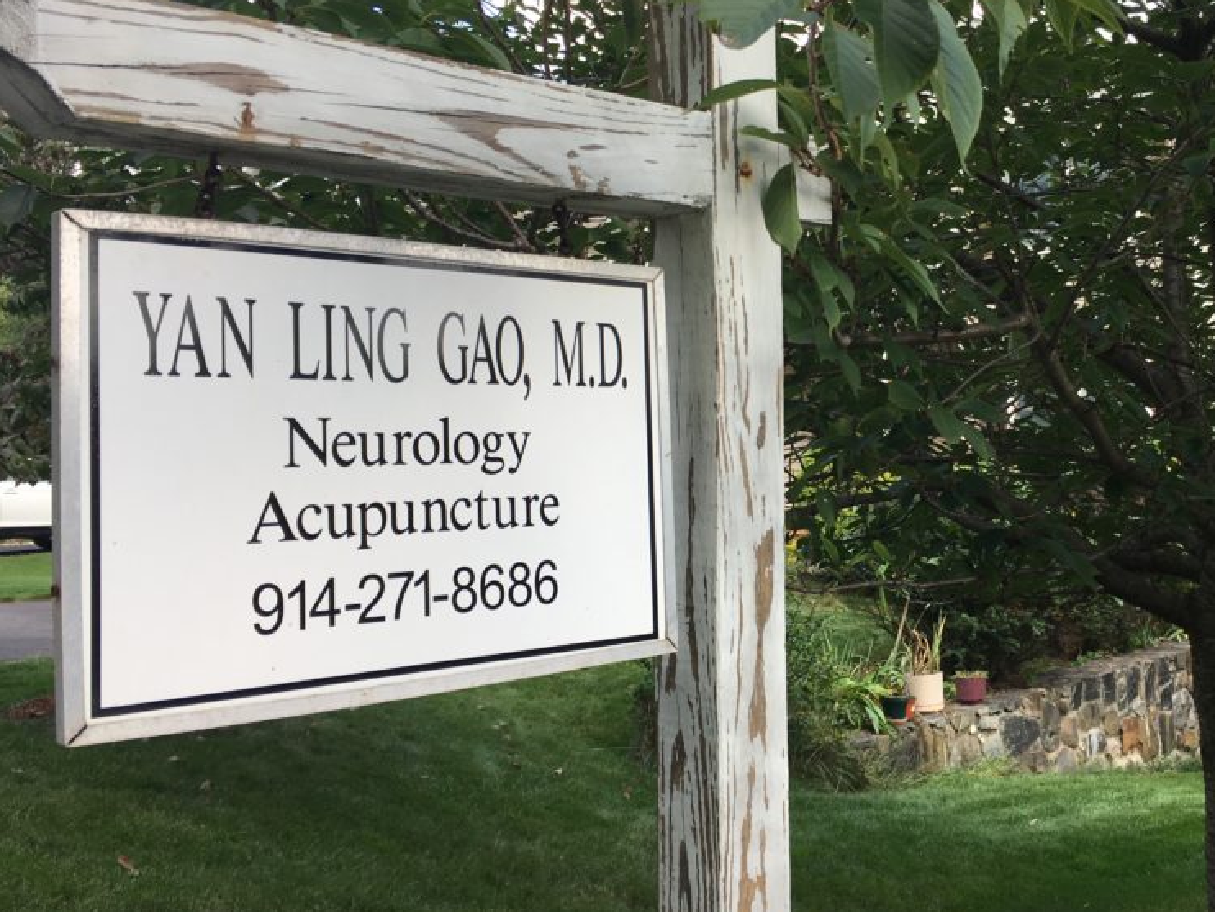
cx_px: 809
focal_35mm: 40
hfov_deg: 46.1
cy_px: 385
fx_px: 1404
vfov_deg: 35.9
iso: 25
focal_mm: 4.15
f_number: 2.2
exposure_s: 1/295
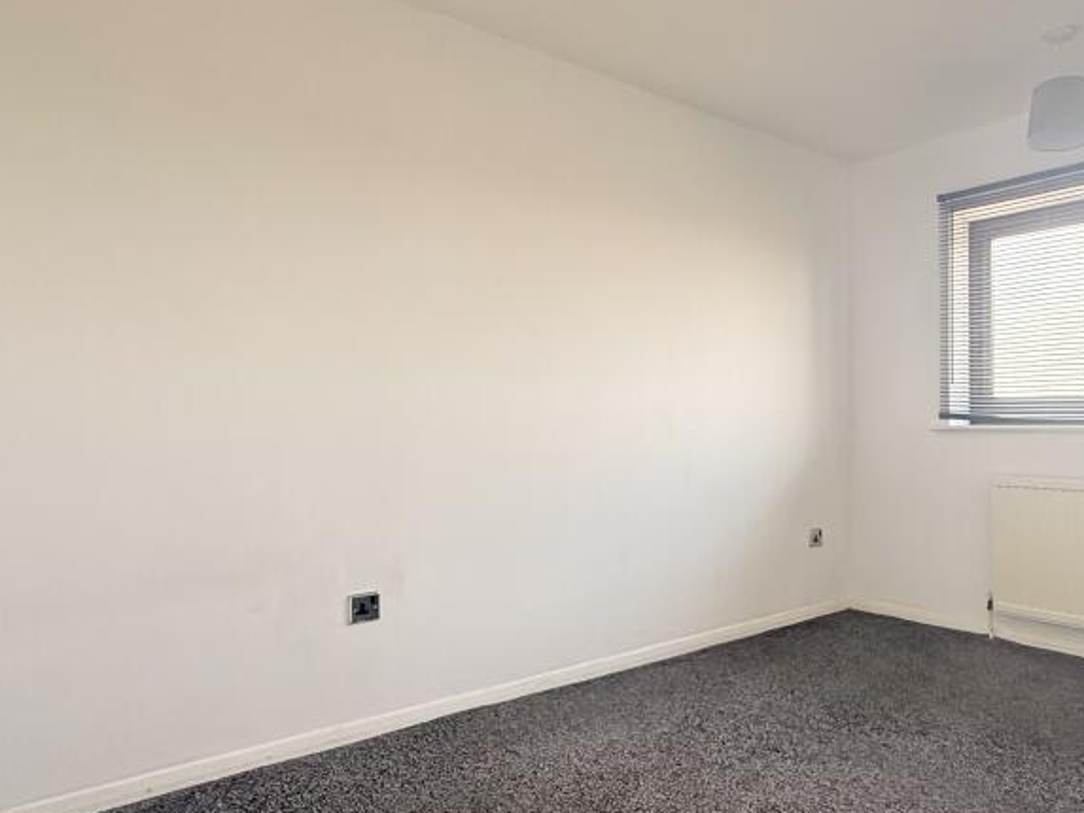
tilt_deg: +0.8
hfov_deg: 67.0
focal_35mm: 25
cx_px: 743
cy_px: 414
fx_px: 783
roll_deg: -0.4
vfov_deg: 54.9
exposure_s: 1/99
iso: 100
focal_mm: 2.22
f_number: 2.2
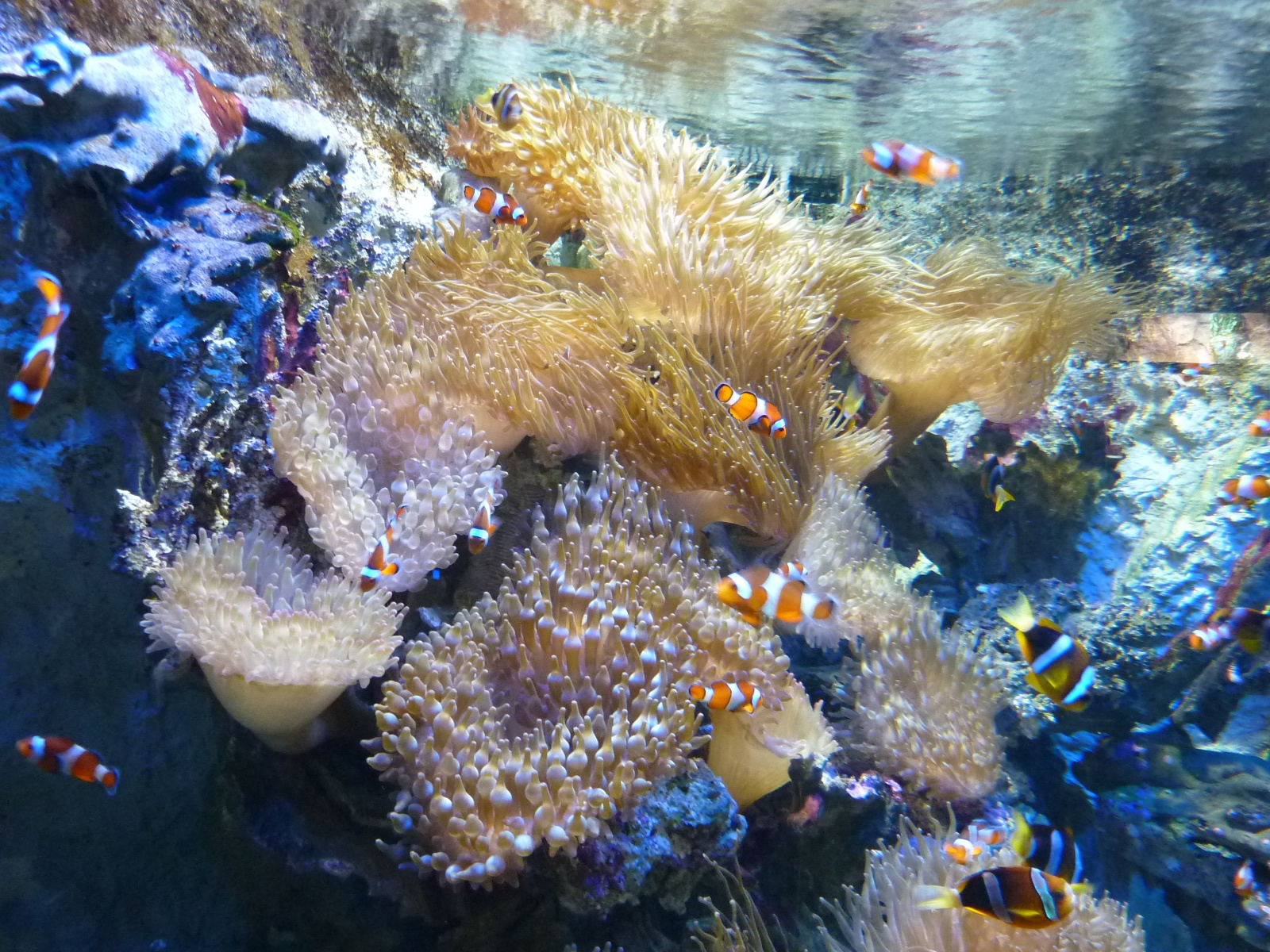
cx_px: 635
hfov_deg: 69.4
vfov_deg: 54.9
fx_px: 917
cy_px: 476
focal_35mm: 25
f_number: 3.3
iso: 400
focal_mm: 4.1
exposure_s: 1/20
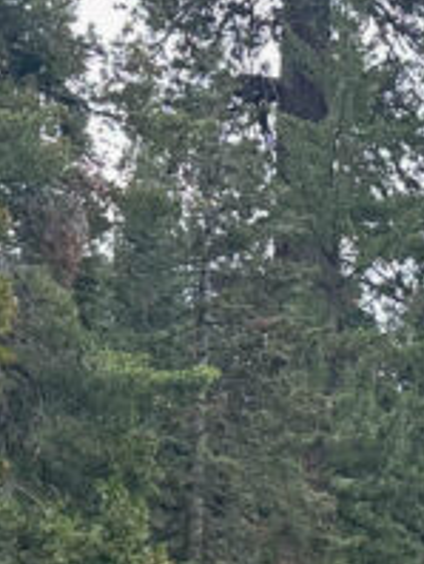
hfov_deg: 10.4
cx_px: 996
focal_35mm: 124
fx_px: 2021
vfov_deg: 15.3
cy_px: 667
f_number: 1.8
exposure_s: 1/640
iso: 80
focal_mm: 6.86
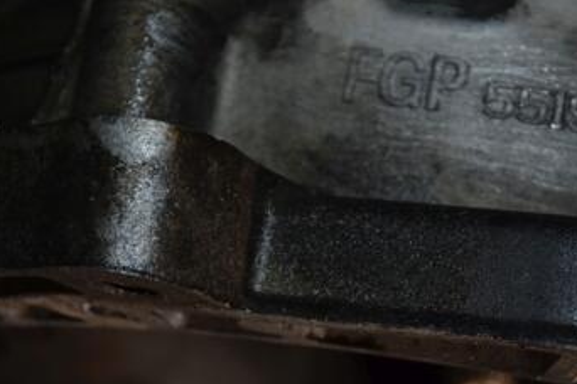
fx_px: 2196
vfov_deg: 10.0
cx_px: 363
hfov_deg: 15.0
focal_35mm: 137
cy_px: 268
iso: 800
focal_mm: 52
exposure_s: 1/60
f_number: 5
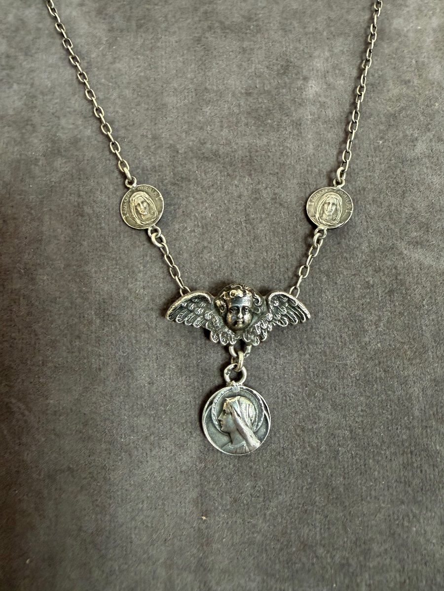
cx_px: 222
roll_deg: +0.6
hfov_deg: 53.1
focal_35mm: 26
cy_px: 296
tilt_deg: -14.2
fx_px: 445
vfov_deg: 67.3
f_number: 2.2
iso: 400
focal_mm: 2.22
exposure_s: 1/50
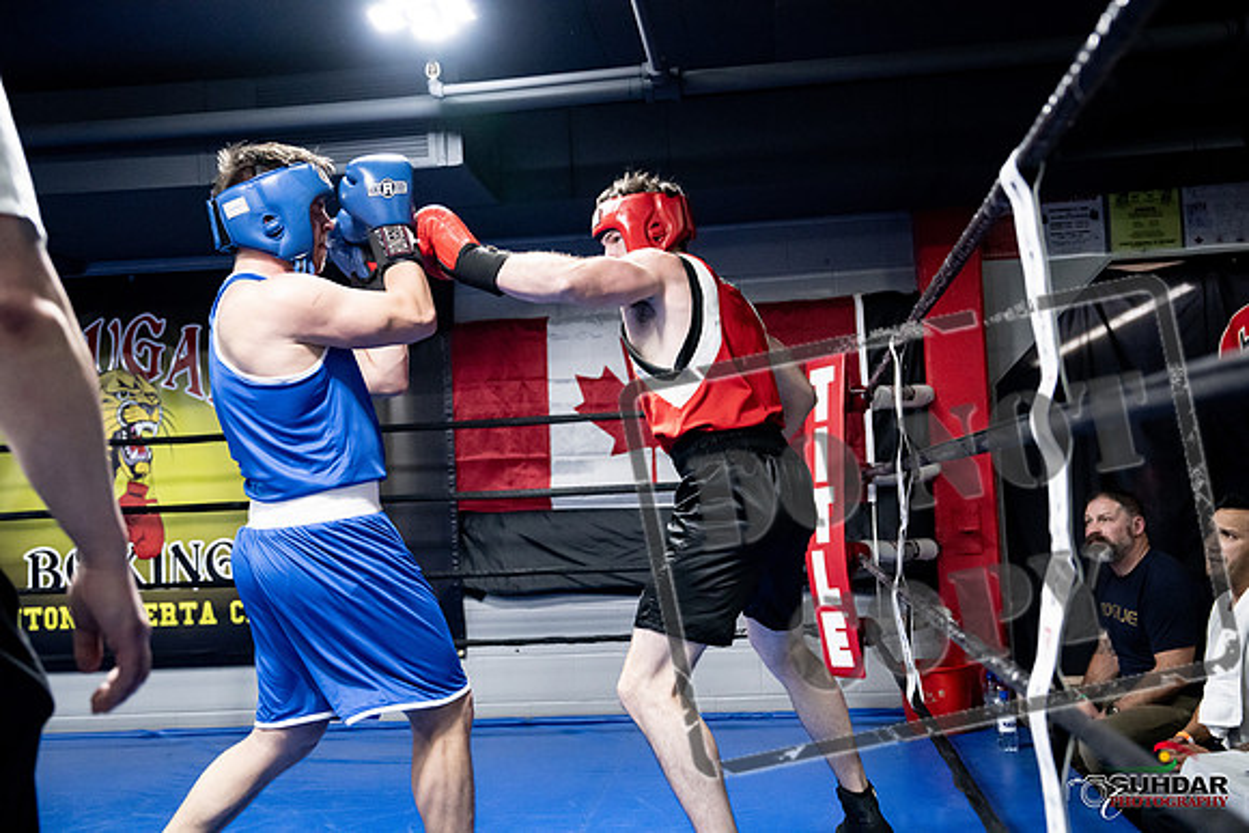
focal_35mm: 36
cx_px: 624
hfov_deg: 53.1
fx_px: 1249
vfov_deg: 36.9
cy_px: 416
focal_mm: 36
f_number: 2.8
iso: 8000
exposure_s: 1/1000
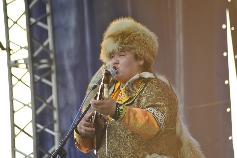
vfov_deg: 5.1
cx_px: 118
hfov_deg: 7.6
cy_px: 79
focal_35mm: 270
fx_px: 1777
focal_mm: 270
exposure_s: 1/500
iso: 1250
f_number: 5.6
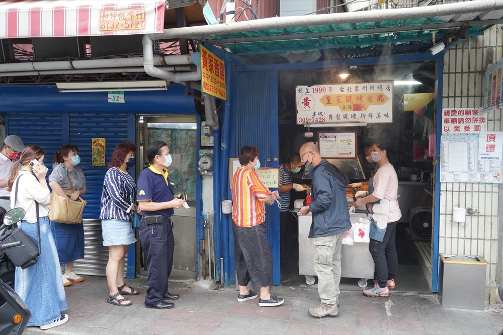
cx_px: 252
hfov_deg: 62.0
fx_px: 419
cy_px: 168
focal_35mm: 30
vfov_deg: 43.5
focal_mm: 30
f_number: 5.6
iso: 5000
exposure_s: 1/400
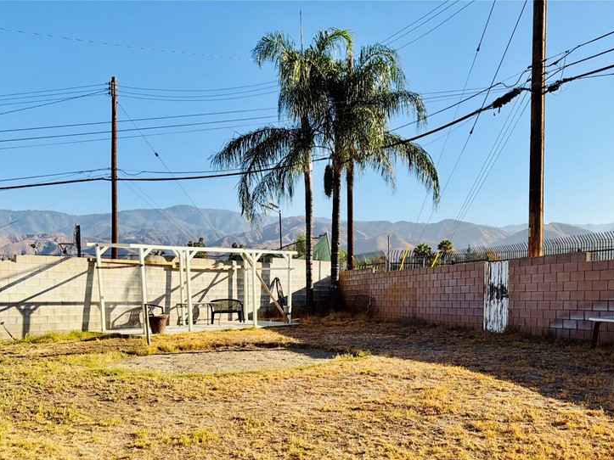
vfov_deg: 41.0
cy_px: 325
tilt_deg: -2.8
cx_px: 297
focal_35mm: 34
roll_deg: +0.3
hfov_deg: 54.0
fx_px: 603
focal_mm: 6.76
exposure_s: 1/3759
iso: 80
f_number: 1.78
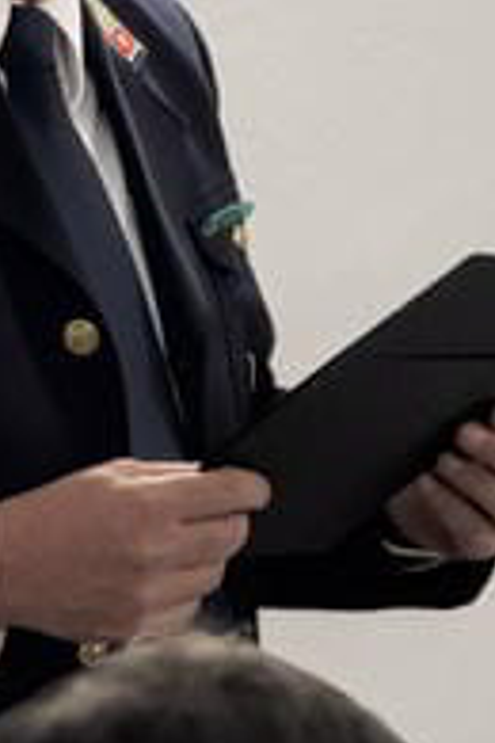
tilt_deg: +0.4
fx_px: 6599
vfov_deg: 6.4
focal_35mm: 320
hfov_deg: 4.3
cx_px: 57
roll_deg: +0.9
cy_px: -61
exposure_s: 1/100
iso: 400
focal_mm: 16.89
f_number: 2.8
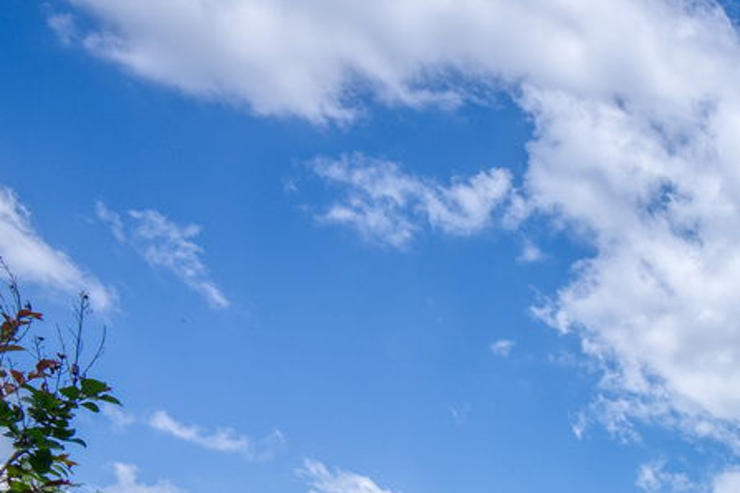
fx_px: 1192
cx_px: 1260
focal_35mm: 58
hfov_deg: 23.0
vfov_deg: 18.4
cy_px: 885
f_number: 11
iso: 100
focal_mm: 16
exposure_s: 1/200
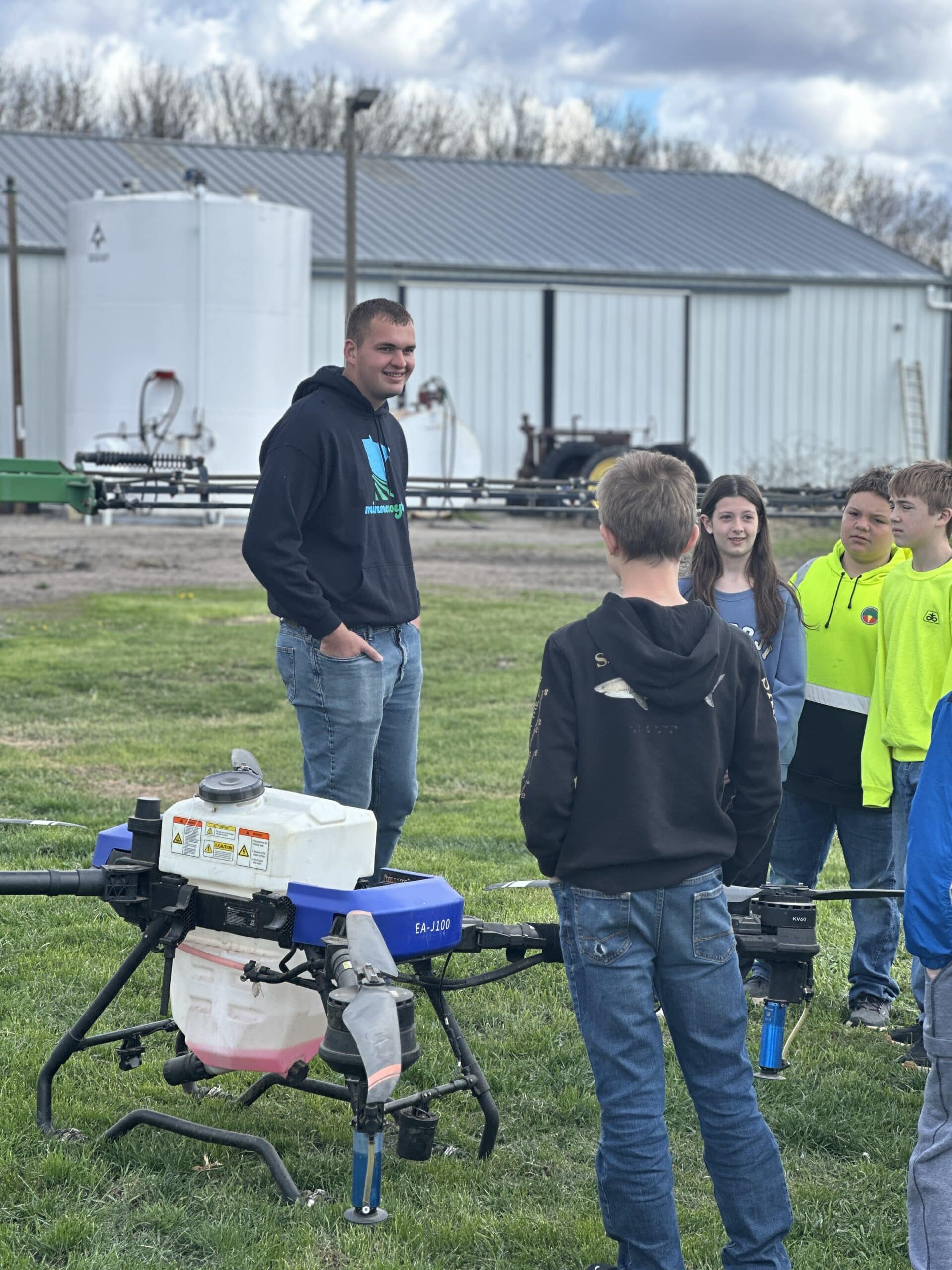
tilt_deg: -3.4
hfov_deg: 19.1
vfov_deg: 25.3
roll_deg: -0.7
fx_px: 2824
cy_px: 635
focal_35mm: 77
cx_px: 476
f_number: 2.8
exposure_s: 1/242
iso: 25
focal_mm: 9
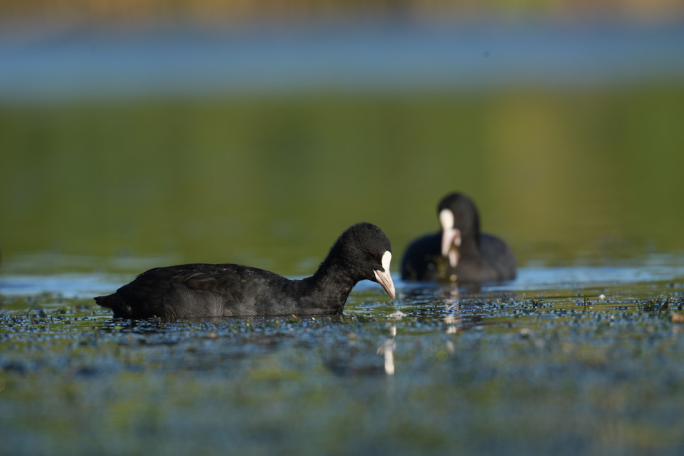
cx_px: 342
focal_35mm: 800
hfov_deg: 2.6
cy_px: 228
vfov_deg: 1.7
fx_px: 15199
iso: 400
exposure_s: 1/500
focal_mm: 800
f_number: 9
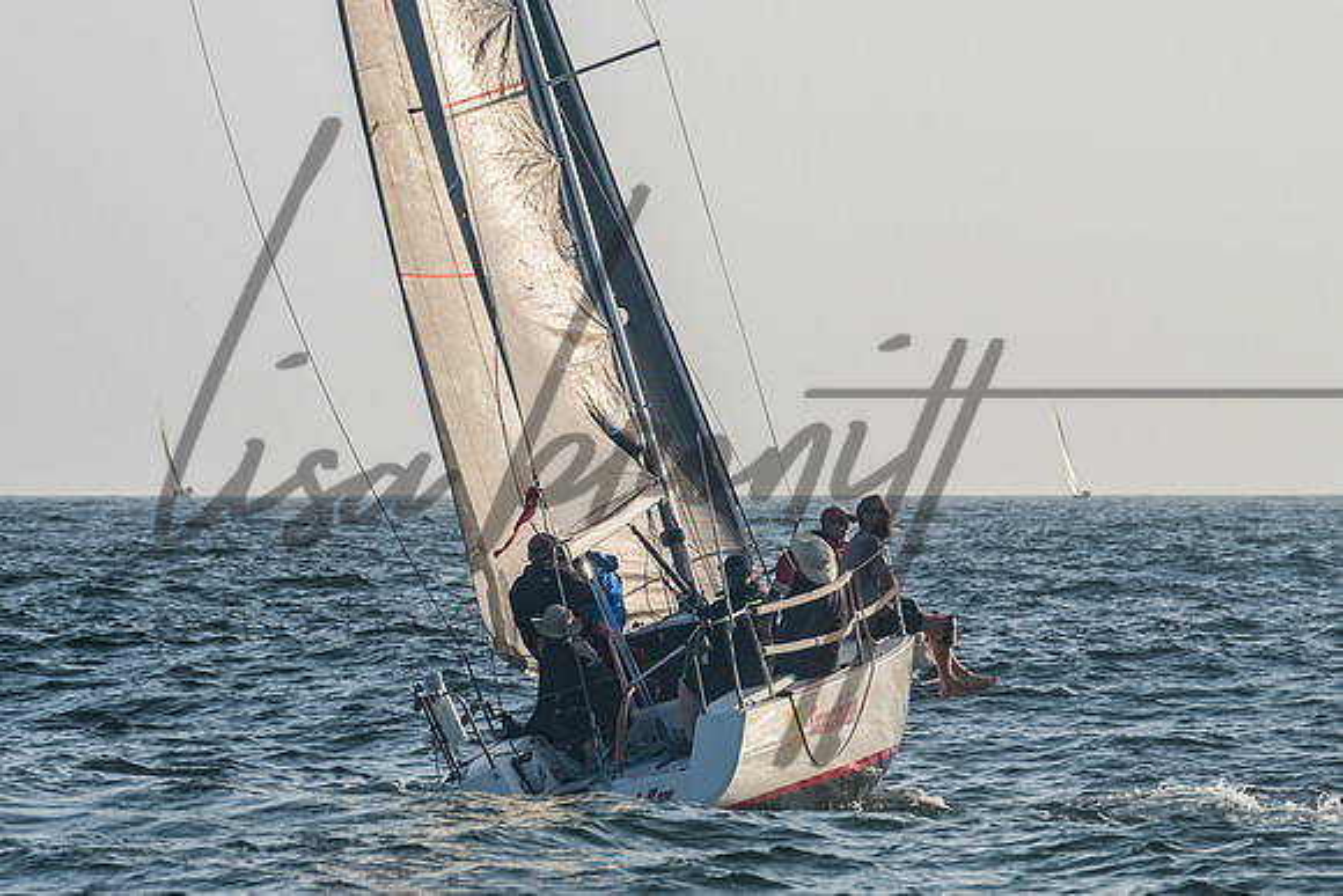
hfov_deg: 6.4
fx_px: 12093
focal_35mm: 324
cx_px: 616
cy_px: 241
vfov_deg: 4.2
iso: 400
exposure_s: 1/800
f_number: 8
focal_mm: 200
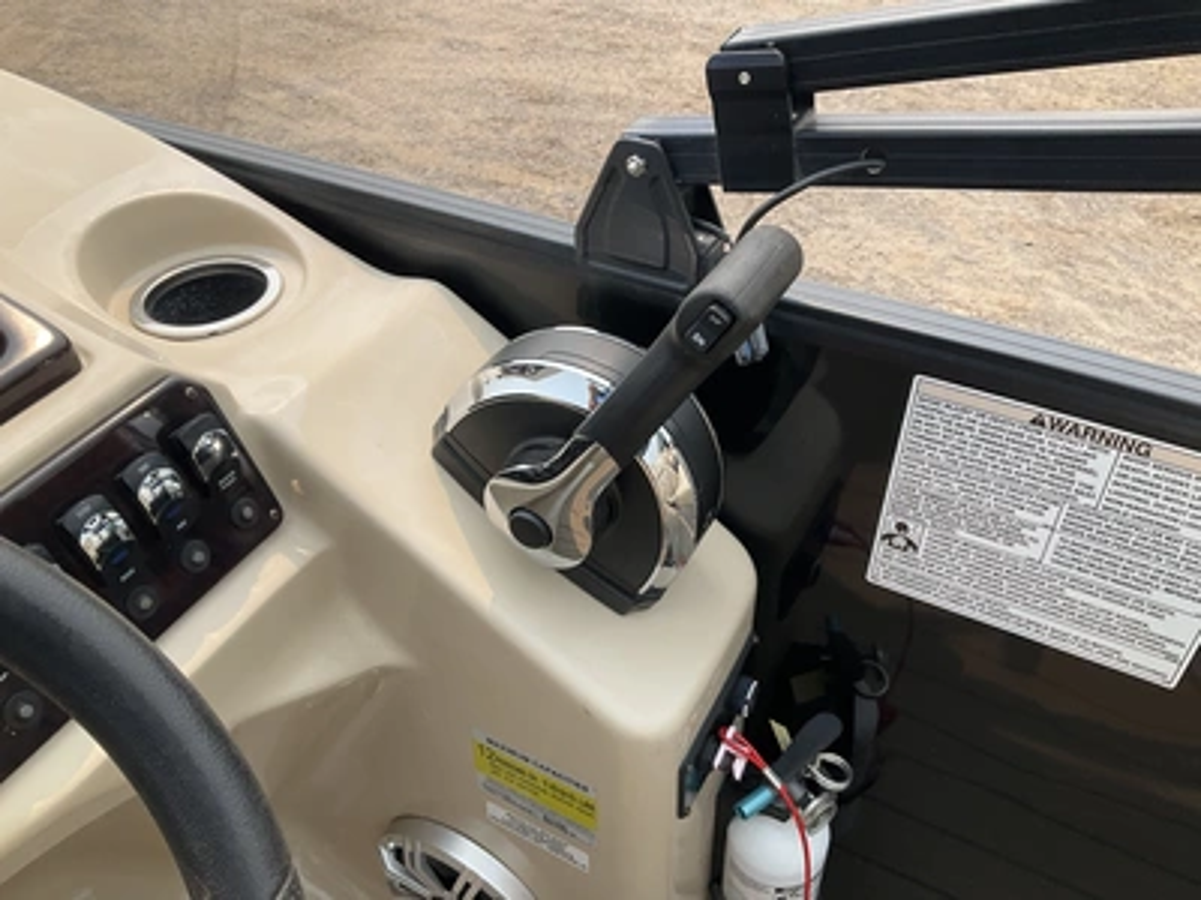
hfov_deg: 61.7
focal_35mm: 29
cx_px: 600
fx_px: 1006
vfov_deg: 48.2
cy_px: 450
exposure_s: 1/1076
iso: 25
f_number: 1.8
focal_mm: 3
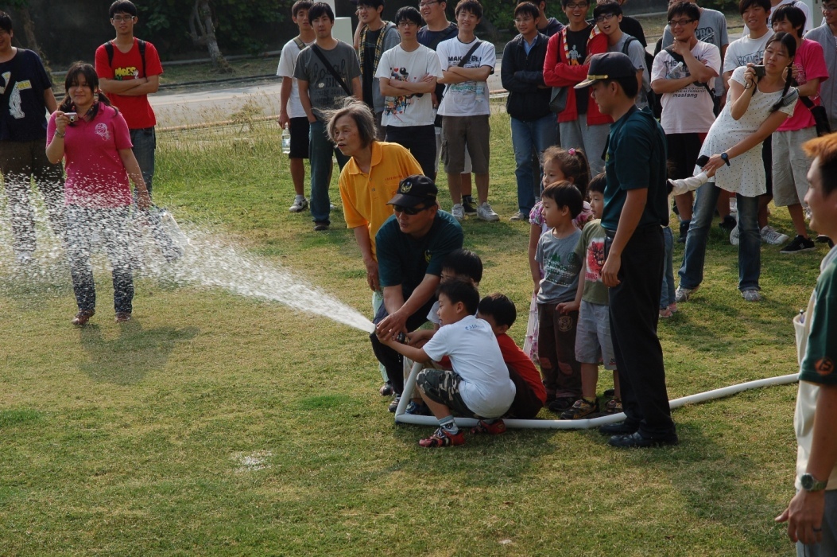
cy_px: 278
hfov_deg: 19.5
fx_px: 2439
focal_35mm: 105
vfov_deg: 13.0
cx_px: 418
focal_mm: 70
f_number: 6.3
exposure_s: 1/640
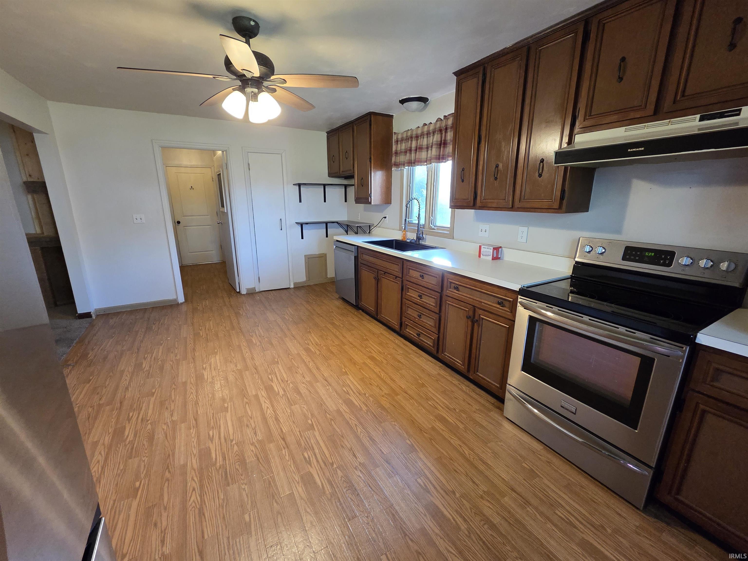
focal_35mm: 13
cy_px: 280
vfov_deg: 89.9
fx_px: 281
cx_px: 374
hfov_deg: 106.2
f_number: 2.2
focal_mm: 2.2
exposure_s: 1/60
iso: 400
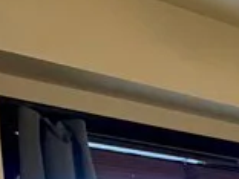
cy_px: 366
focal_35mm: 92
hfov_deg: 12.4
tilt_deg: -7.2
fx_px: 635
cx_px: 668
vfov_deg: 13.6
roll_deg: -1.0
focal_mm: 2.22
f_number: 2.2
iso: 250
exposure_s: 1/120
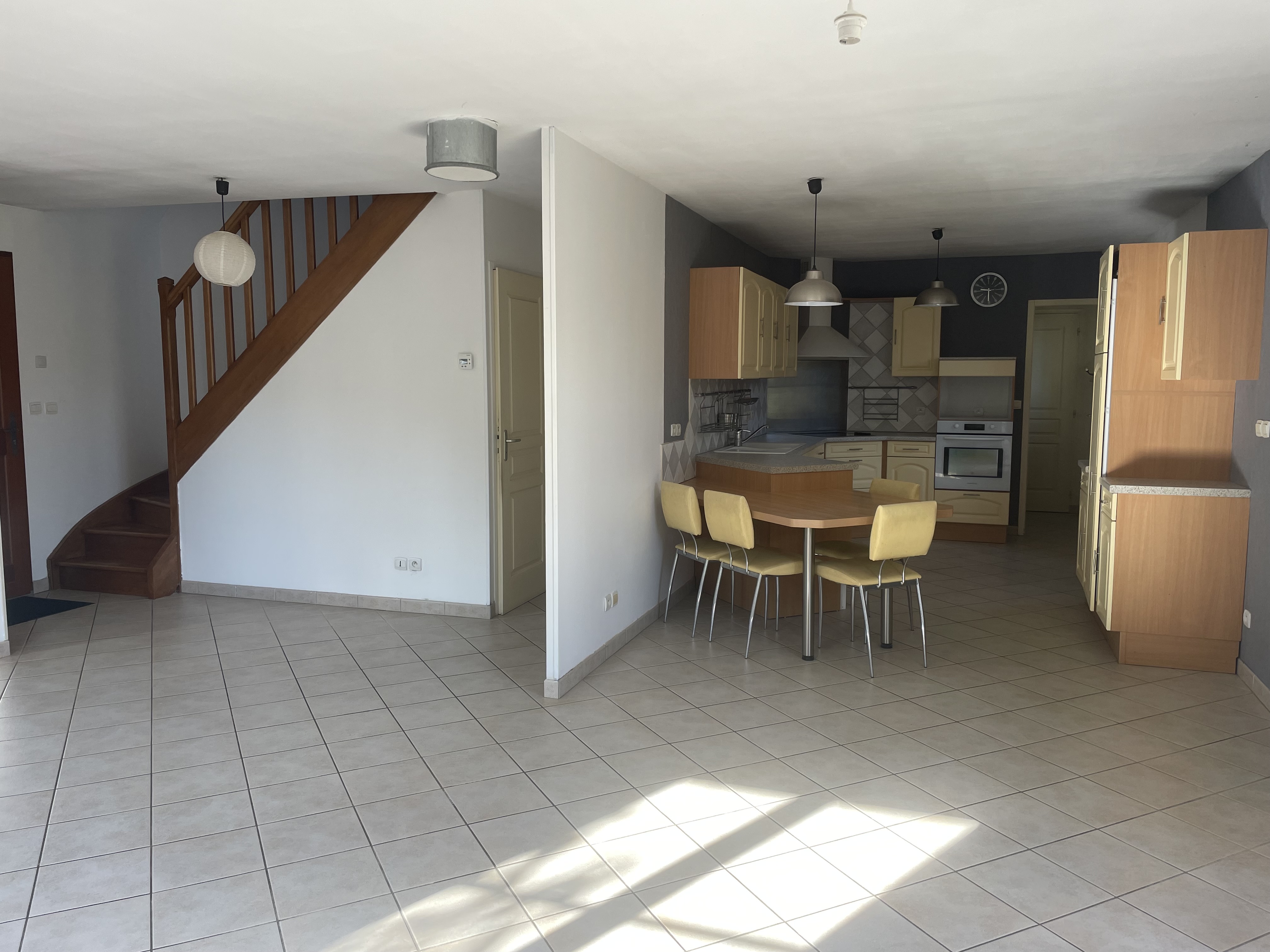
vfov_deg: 53.1
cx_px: 635
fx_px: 954
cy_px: 476
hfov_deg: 67.3
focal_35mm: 26
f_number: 1.6
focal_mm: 4.2
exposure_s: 1/121
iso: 40
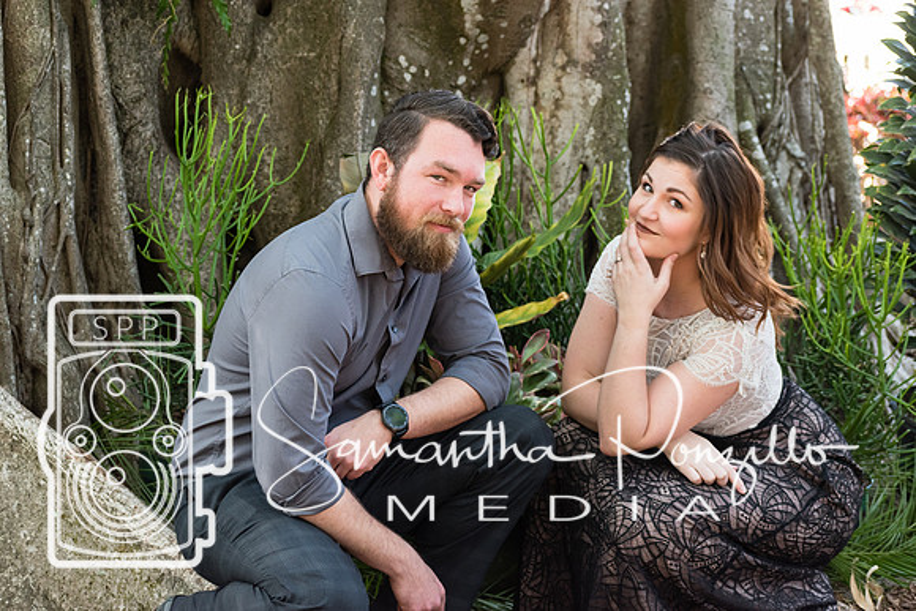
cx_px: 456
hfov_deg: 19.3
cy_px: 305
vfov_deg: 13.0
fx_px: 2691
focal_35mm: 106
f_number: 4.5
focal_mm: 70
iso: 800
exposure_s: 1/160
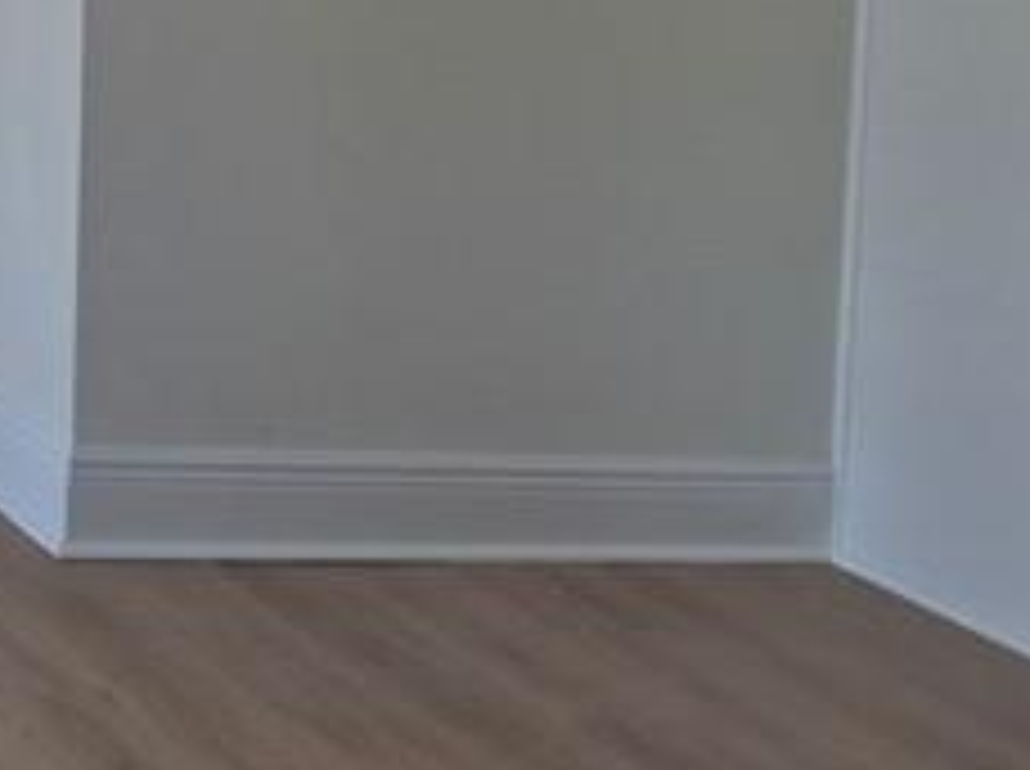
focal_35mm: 103
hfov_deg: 16.4
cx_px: -751
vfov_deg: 13.5
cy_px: -378
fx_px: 3060
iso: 80
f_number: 1.8
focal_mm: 5.4
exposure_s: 1/654
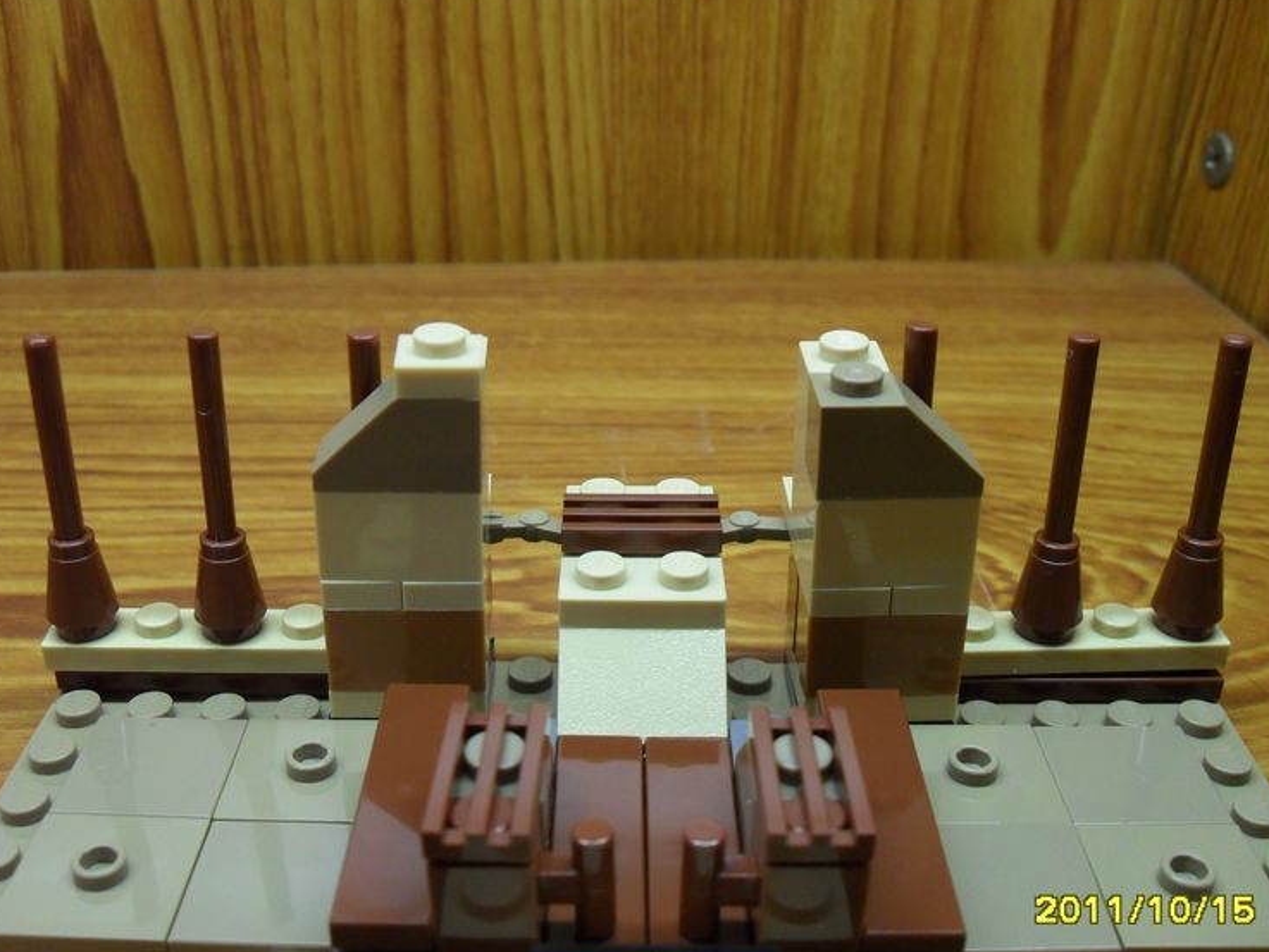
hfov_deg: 49.0
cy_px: 492
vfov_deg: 37.7
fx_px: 1393
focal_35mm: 38
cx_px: 622
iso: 200
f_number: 2.8
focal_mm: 6.2
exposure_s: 1/45
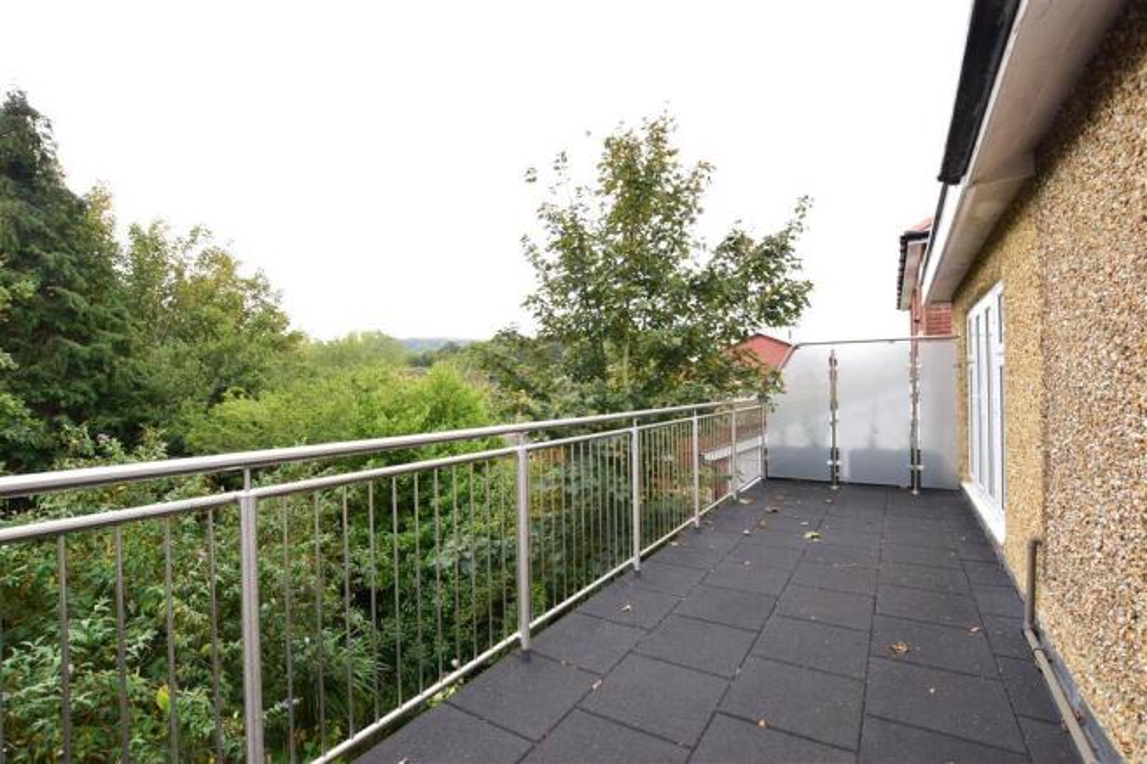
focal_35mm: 15
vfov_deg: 77.3
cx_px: 574
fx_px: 478
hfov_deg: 100.4
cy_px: 382
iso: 640
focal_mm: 10
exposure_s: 1/200
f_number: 9
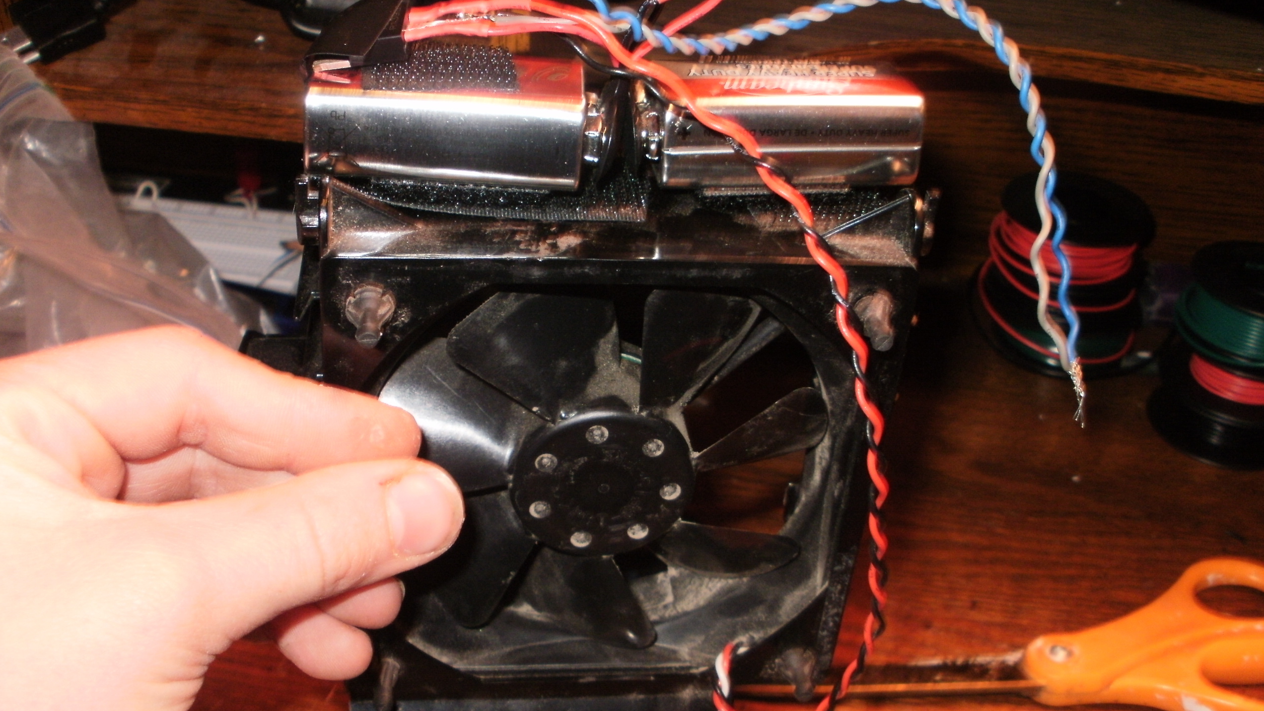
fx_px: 1341
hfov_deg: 50.5
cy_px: 410
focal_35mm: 40
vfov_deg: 29.7
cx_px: 639
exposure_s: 1/30
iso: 125
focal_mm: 6.3
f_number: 3.5
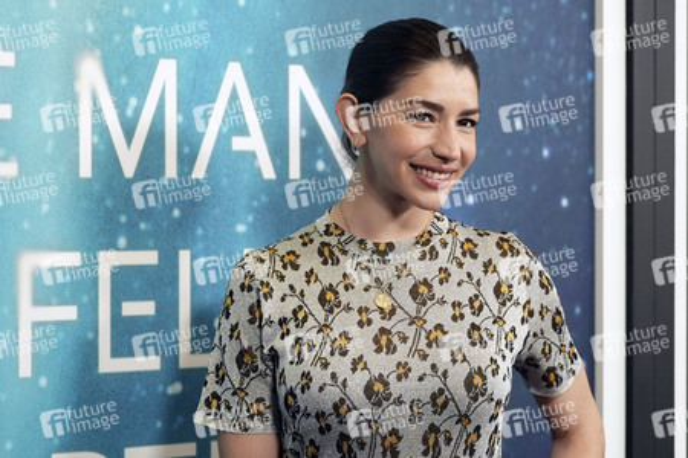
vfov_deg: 11.5
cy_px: 229
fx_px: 2274
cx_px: 344
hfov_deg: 17.2
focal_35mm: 119
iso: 6400
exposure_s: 1/320
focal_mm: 119
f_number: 5.6
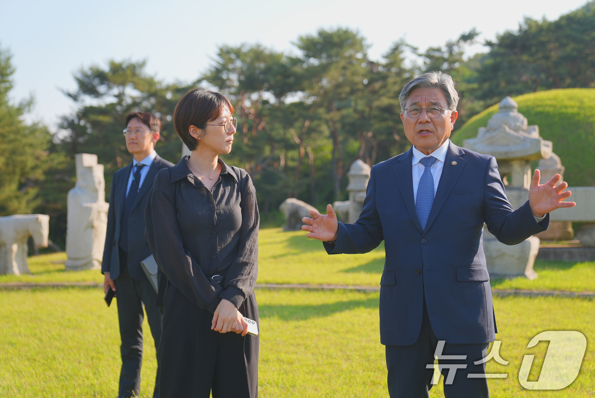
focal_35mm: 52
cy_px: 199
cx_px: 298
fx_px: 860
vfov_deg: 26.0
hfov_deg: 38.2
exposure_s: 1/500
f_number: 2.8
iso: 80
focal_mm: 52
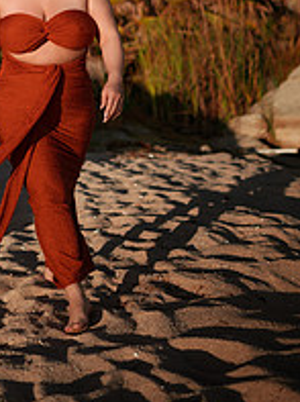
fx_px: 893
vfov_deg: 24.4
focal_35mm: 77
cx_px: 37
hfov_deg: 18.8
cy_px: 10
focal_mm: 35
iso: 50
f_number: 1.8
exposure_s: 1/8000
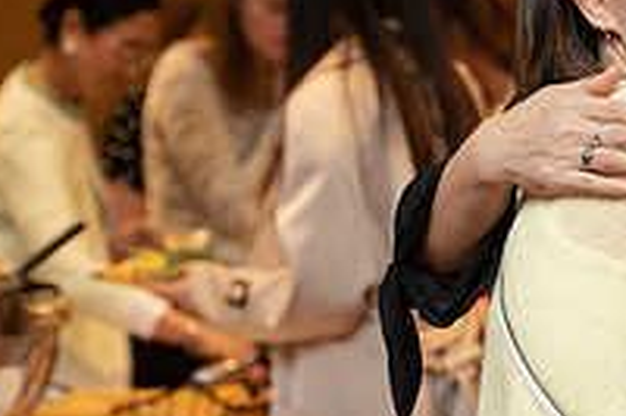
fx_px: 4344
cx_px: 736
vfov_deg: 5.5
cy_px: 139
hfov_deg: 8.2
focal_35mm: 250
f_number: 4.5
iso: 1600
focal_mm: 86
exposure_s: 1/200
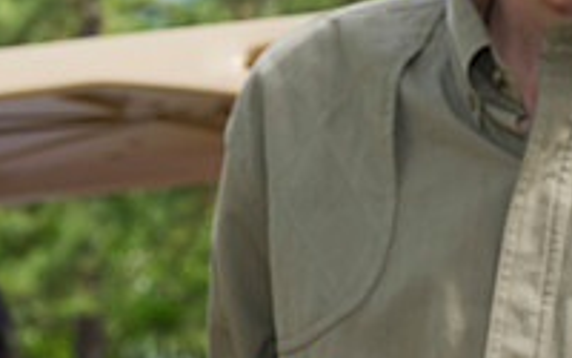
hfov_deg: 11.6
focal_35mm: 177
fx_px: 2759
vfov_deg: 7.4
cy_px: 206
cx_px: 712
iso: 400
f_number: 8
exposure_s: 1/250
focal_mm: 60
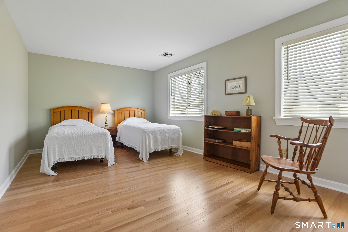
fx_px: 164
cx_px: 174
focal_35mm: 17
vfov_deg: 70.4
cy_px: 116
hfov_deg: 93.3
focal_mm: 17
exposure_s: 1/80
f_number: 11
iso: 400
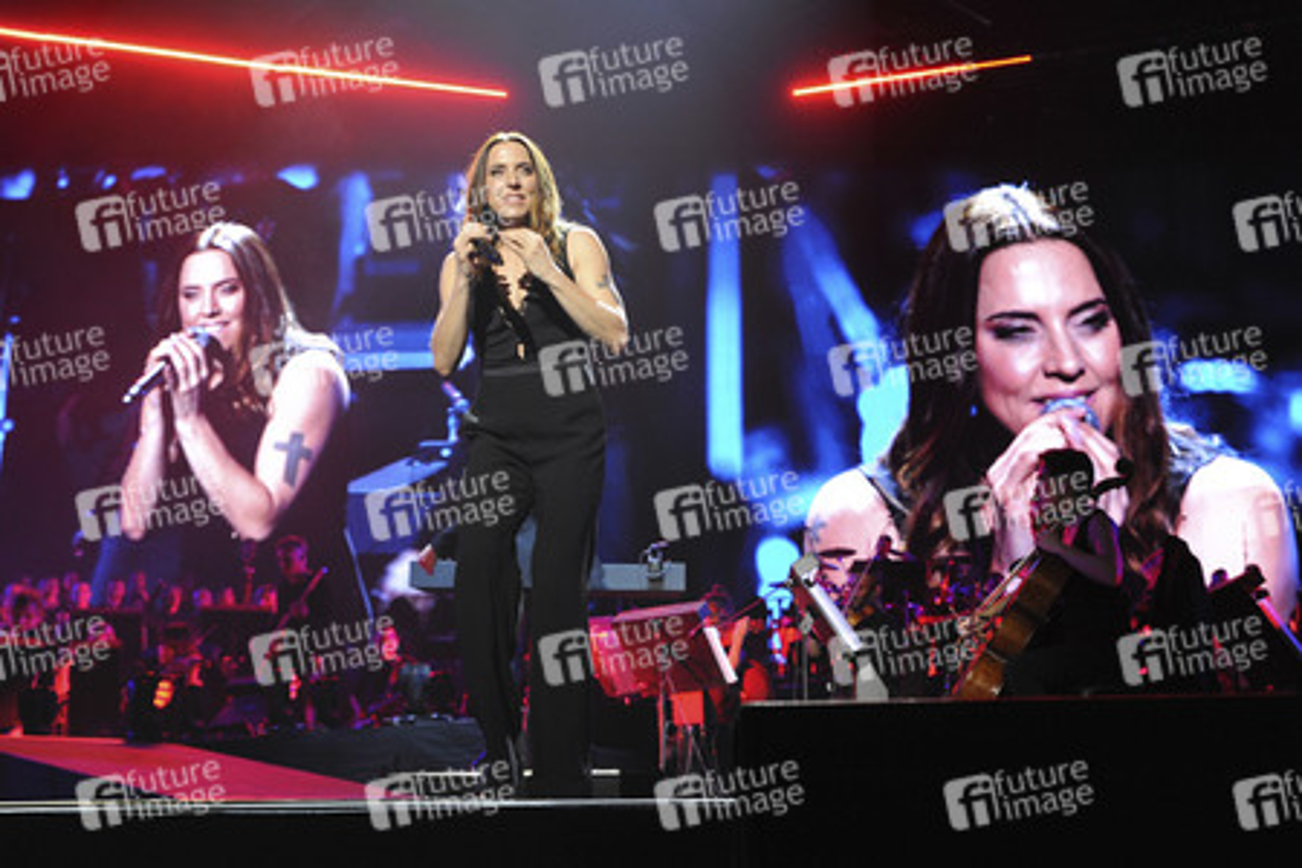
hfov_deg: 50.7
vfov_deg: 35.1
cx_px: 651
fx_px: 1374
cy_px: 434
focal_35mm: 38
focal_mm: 38
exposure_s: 1/160
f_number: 4
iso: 1600
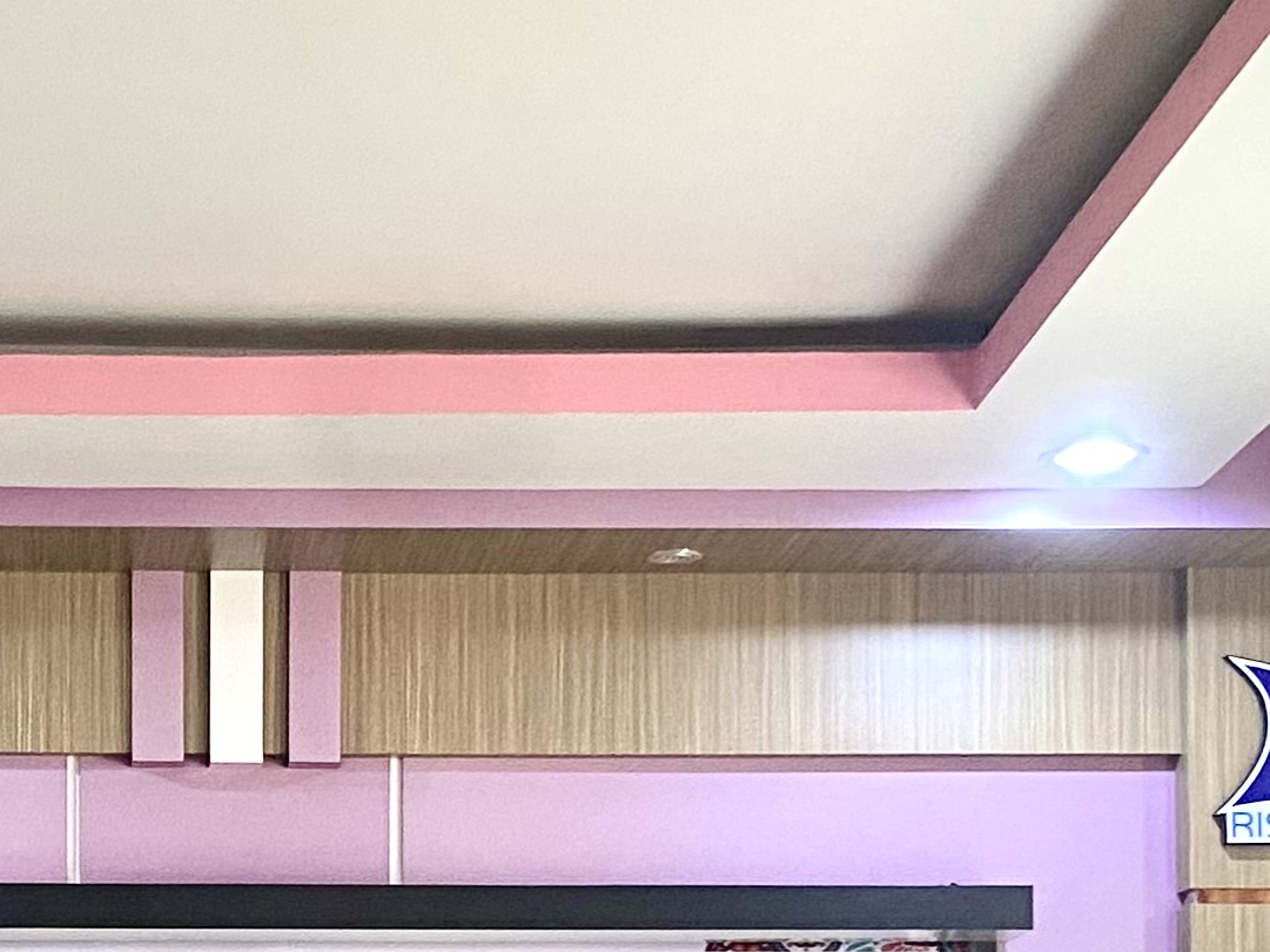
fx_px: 3559
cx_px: 154
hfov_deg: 19.9
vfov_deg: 14.6
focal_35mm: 97
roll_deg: -0.4
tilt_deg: +3.3
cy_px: 1213
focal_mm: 4.25
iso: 200
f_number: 1.8
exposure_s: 1/50
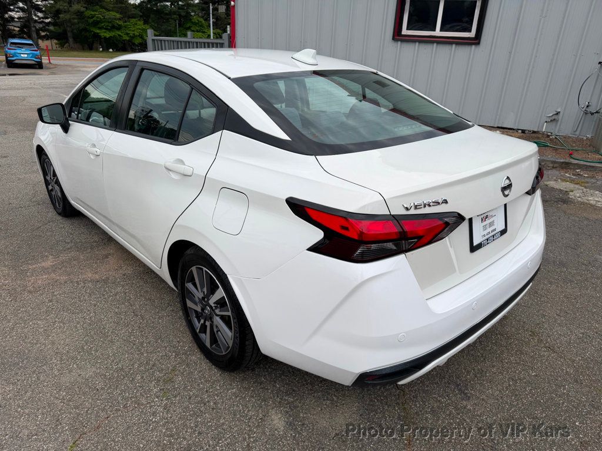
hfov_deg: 71.6
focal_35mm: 24
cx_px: 301
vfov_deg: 56.8
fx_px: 417
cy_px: 226
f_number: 1.78
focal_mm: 6.76
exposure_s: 1/2232
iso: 80
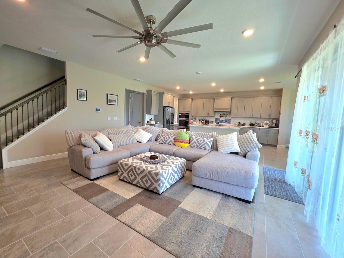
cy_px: 129
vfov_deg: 85.7
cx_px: 161
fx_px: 139
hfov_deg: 101.9
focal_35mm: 14
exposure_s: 1/120
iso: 160
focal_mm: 2.2
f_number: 1.9
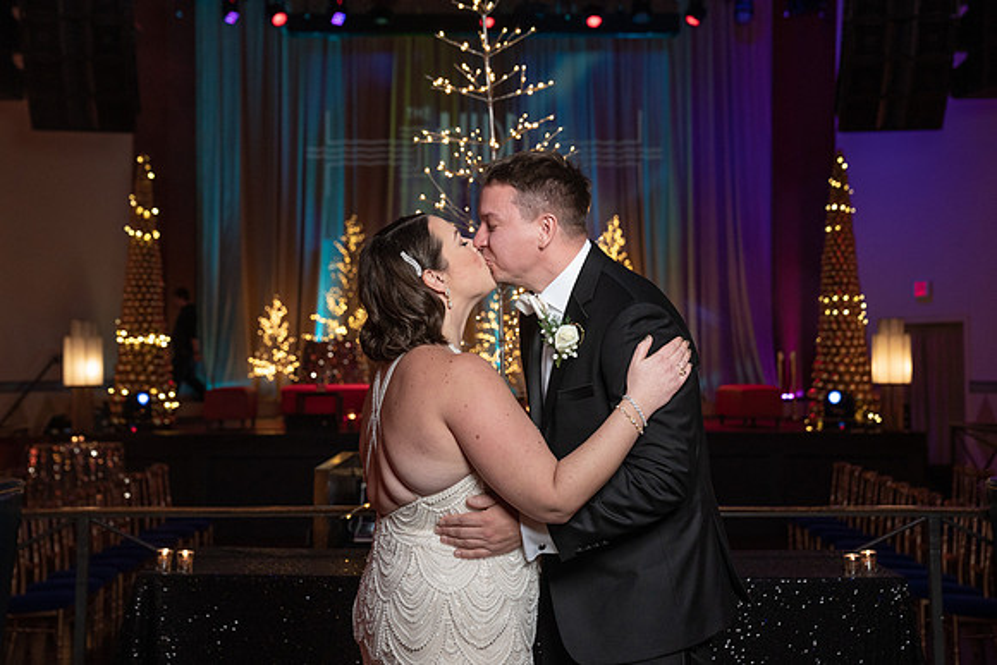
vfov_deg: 25.1
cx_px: 485
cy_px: 318
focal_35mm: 54
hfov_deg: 36.9
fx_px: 1493
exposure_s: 1/200
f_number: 4
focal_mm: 51
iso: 2000
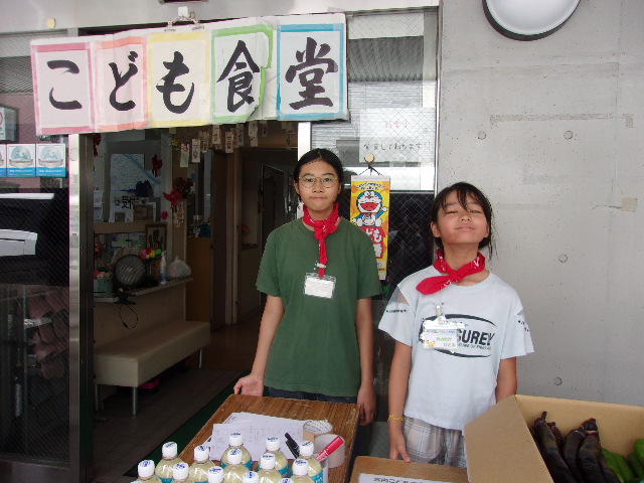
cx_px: 322
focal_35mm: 27
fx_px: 502
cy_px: 242
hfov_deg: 65.3
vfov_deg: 51.4
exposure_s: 1/125
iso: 80
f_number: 3
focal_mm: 4.9
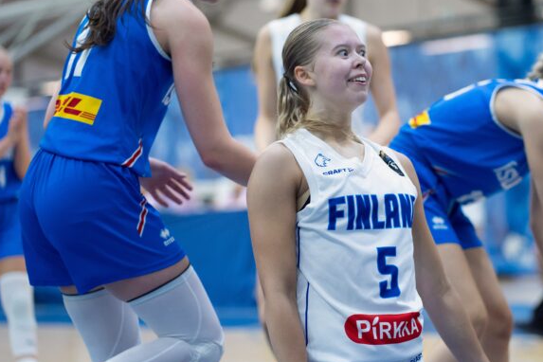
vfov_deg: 12.0
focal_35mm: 114
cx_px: 356
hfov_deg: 17.9
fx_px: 1719
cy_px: 192
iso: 1000
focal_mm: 85
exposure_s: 1/1000
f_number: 2.2
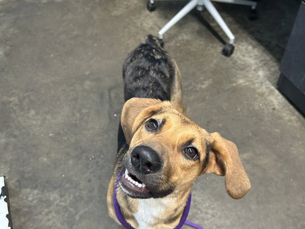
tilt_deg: -53.3
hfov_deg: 52.6
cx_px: 152
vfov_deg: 40.4
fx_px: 309
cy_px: 144
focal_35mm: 35
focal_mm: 5.7
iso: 320
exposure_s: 1/60
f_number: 1.5
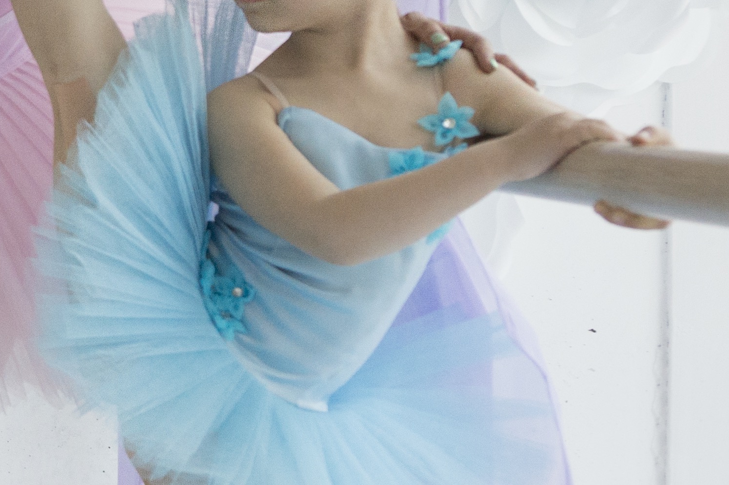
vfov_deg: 10.3
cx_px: -271
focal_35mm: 133
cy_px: 336
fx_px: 2692
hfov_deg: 14.6
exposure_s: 1/640
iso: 500
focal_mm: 22
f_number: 4
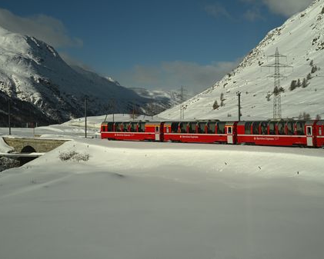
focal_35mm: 57
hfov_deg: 33.0
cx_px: 182
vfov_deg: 26.7
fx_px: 547
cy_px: 130
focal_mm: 50
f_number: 7.1
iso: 160
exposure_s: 1/640
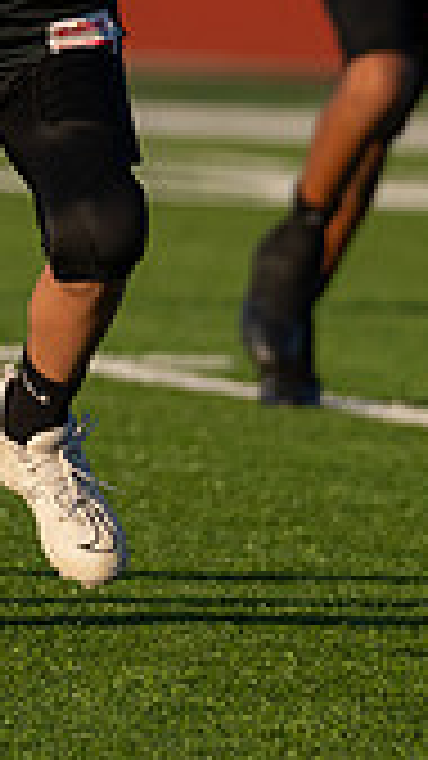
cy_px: -226
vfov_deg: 2.0
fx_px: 22063
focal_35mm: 1093
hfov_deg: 1.1
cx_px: -405
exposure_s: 1/1600
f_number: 2.8
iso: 100
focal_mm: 200
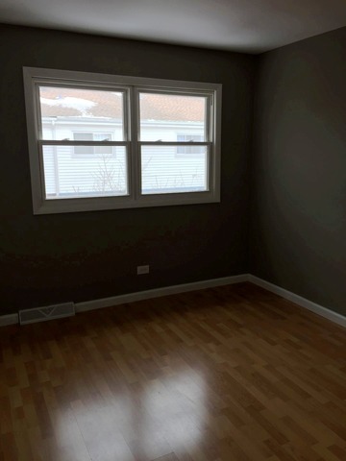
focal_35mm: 29
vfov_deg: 61.7
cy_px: 230
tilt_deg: -9.8
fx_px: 386
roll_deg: -0.3
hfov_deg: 48.2
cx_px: 173
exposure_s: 1/60
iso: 32
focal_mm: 4.15
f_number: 2.2
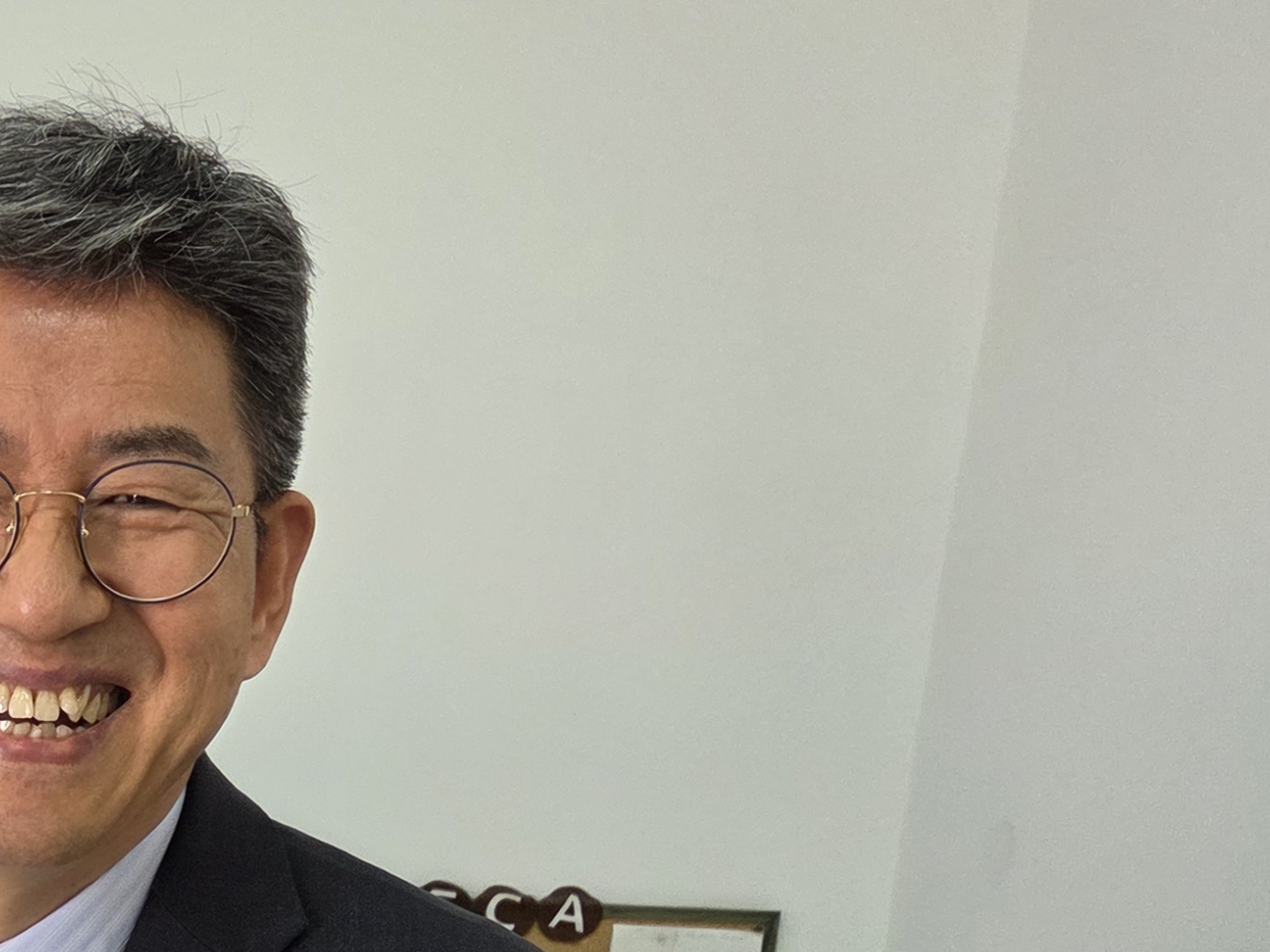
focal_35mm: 71
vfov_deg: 19.4
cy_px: 1167
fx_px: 2605
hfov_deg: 23.5
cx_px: -472
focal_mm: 5.4
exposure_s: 1/100
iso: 200
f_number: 1.8
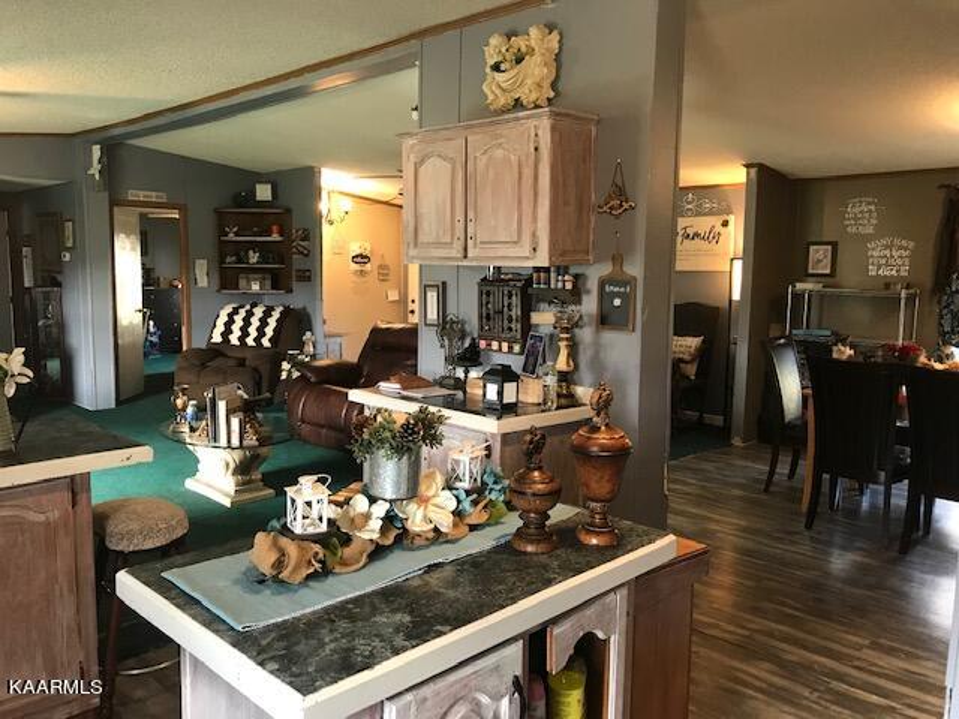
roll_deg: -0.3
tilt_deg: -6.5
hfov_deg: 63.4
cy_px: 360
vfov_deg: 49.7
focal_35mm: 28
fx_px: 776
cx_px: 480
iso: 50
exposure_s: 1/15
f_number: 1.8
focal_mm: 3.99
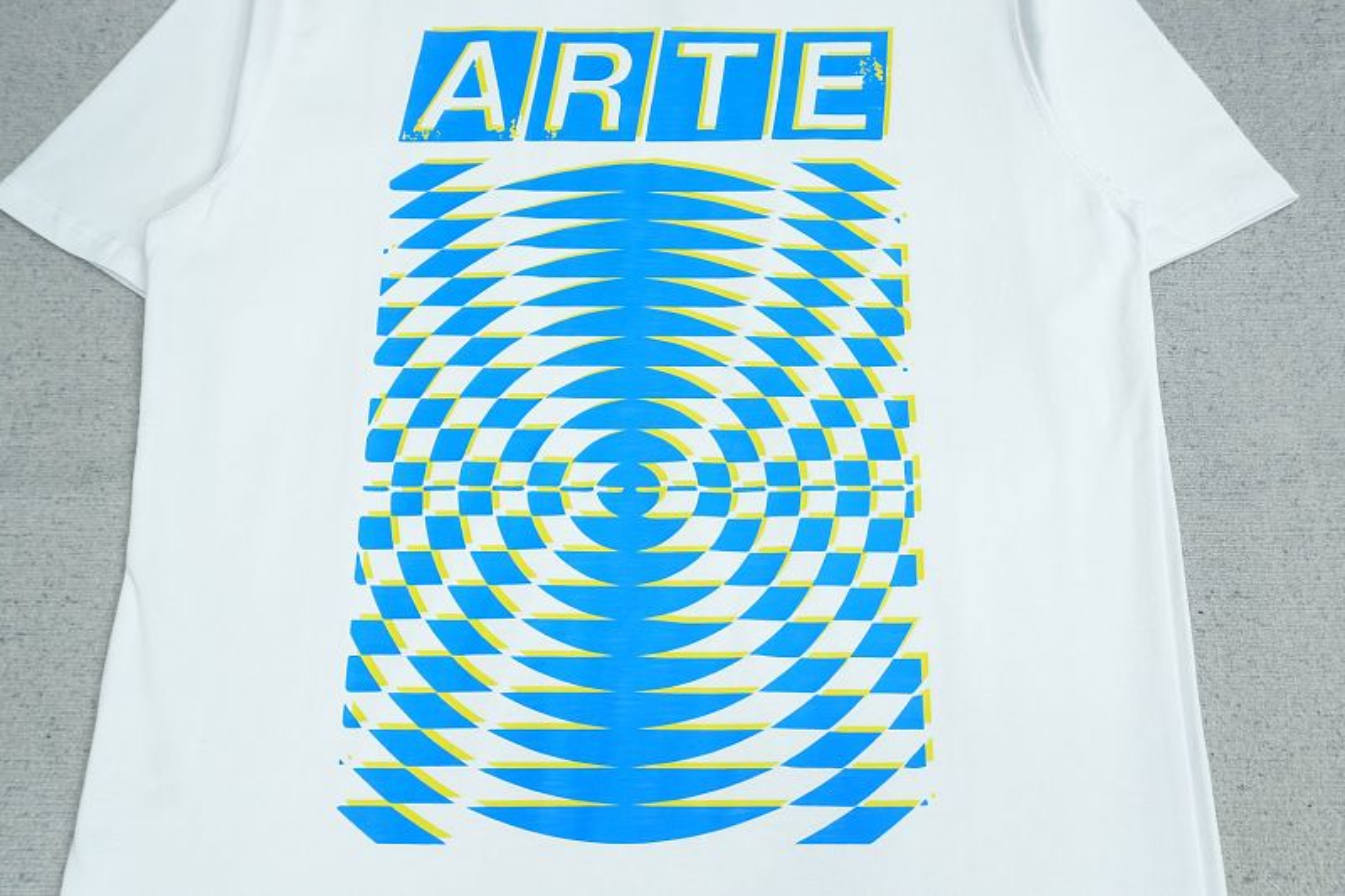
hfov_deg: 59.5
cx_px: 672
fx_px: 1177
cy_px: 448
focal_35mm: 32
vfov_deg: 41.7
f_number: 8
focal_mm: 21
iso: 1000
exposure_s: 1/160
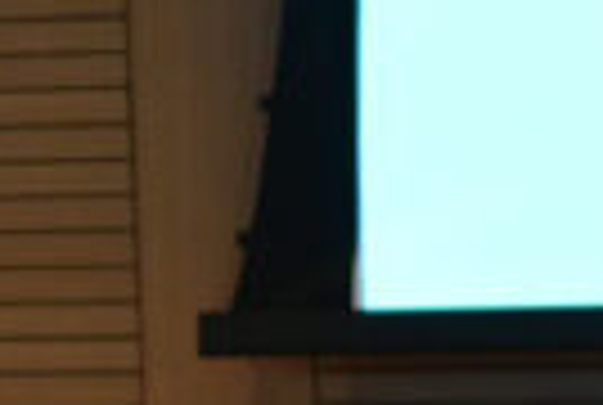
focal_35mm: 377
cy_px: 137
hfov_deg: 5.3
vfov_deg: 3.7
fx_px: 6329
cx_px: -788
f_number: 5.6
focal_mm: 52
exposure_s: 1/13
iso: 1600
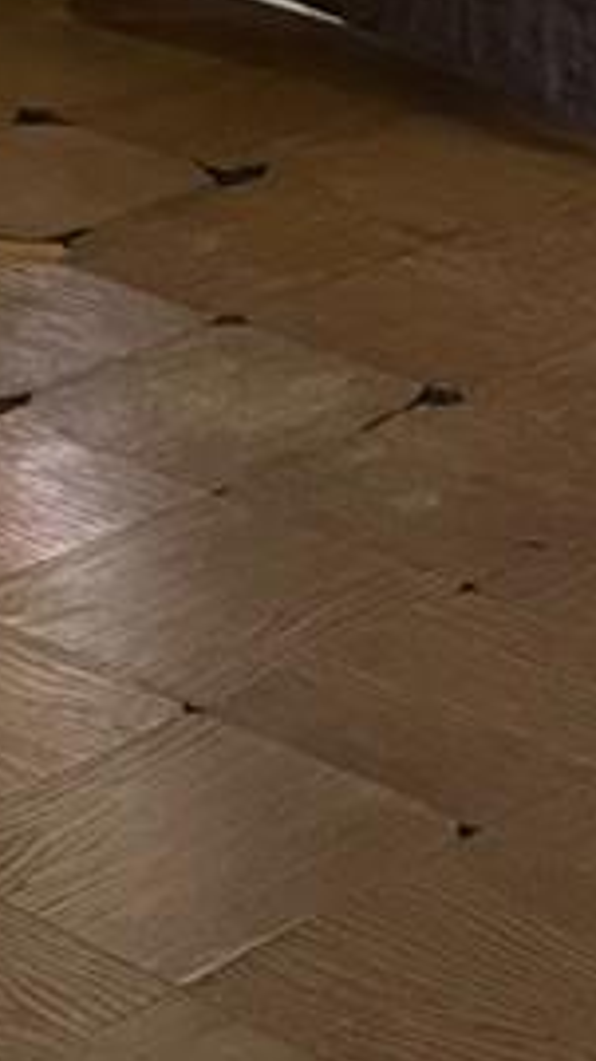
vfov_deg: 13.3
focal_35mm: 158
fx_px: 4446
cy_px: -166
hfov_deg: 7.6
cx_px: 578
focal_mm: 5.1
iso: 320
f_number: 1.6
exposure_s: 1/60
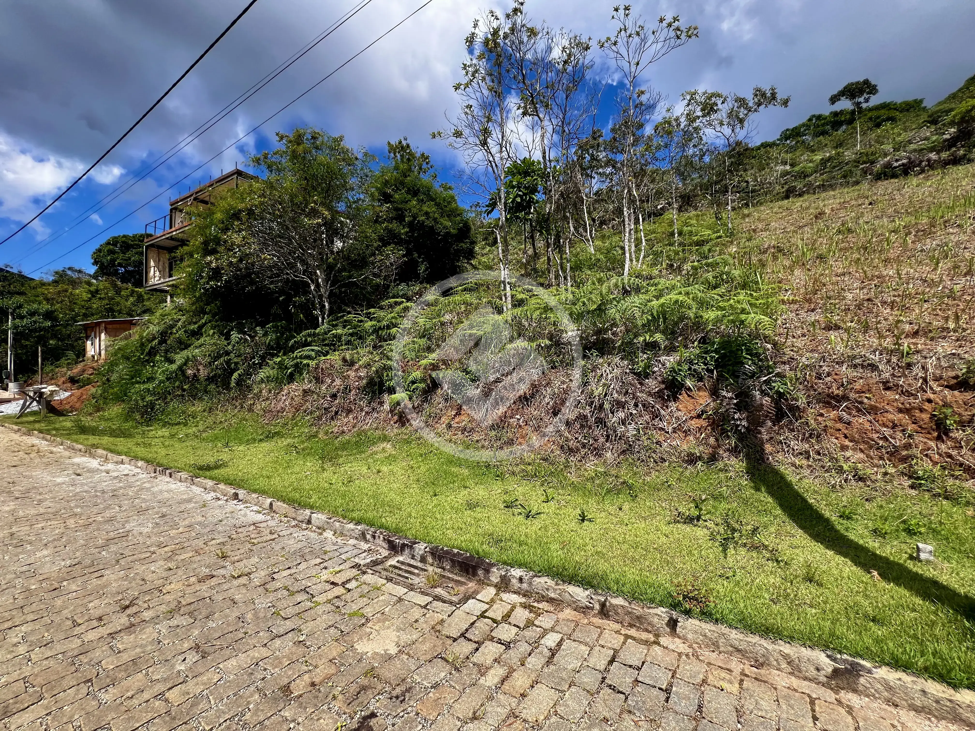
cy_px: 366
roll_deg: -0.3
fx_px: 366
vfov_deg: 89.9
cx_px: 488
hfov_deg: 106.2
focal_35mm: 13
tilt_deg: +0.4
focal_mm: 1.57
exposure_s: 1/1357
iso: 32
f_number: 1.8
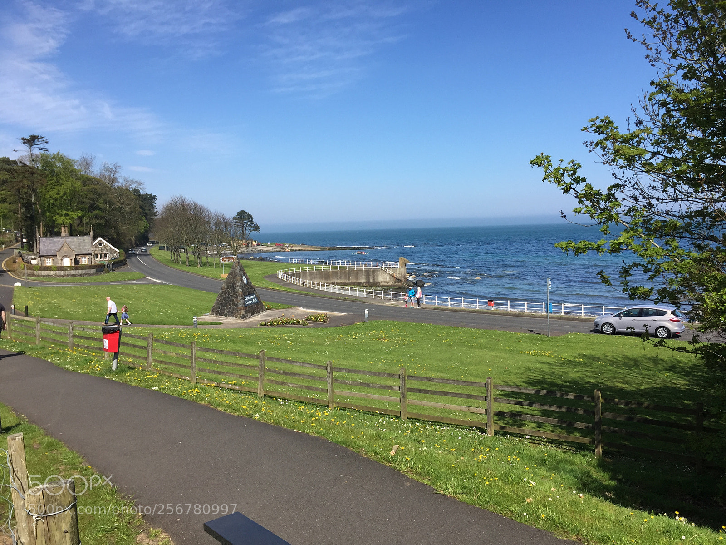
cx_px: 363
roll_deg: +1.4
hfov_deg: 61.7
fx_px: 608
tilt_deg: -5.3
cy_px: 272
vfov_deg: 48.2
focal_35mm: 29
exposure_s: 1/2326
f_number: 2.2
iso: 32
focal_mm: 4.15
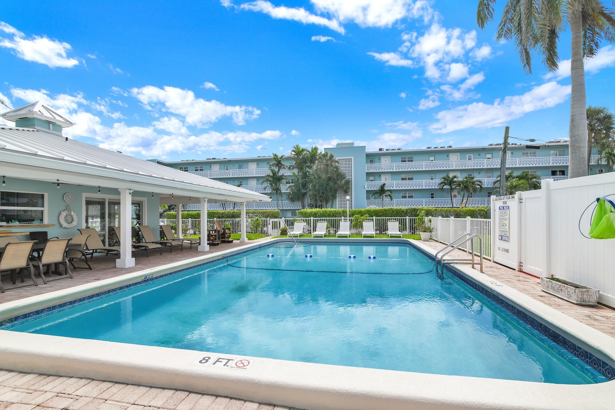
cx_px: 308
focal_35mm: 16
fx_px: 273
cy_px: 205
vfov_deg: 73.7
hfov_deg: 96.7
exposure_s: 1/500
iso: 200
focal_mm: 16
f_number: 11
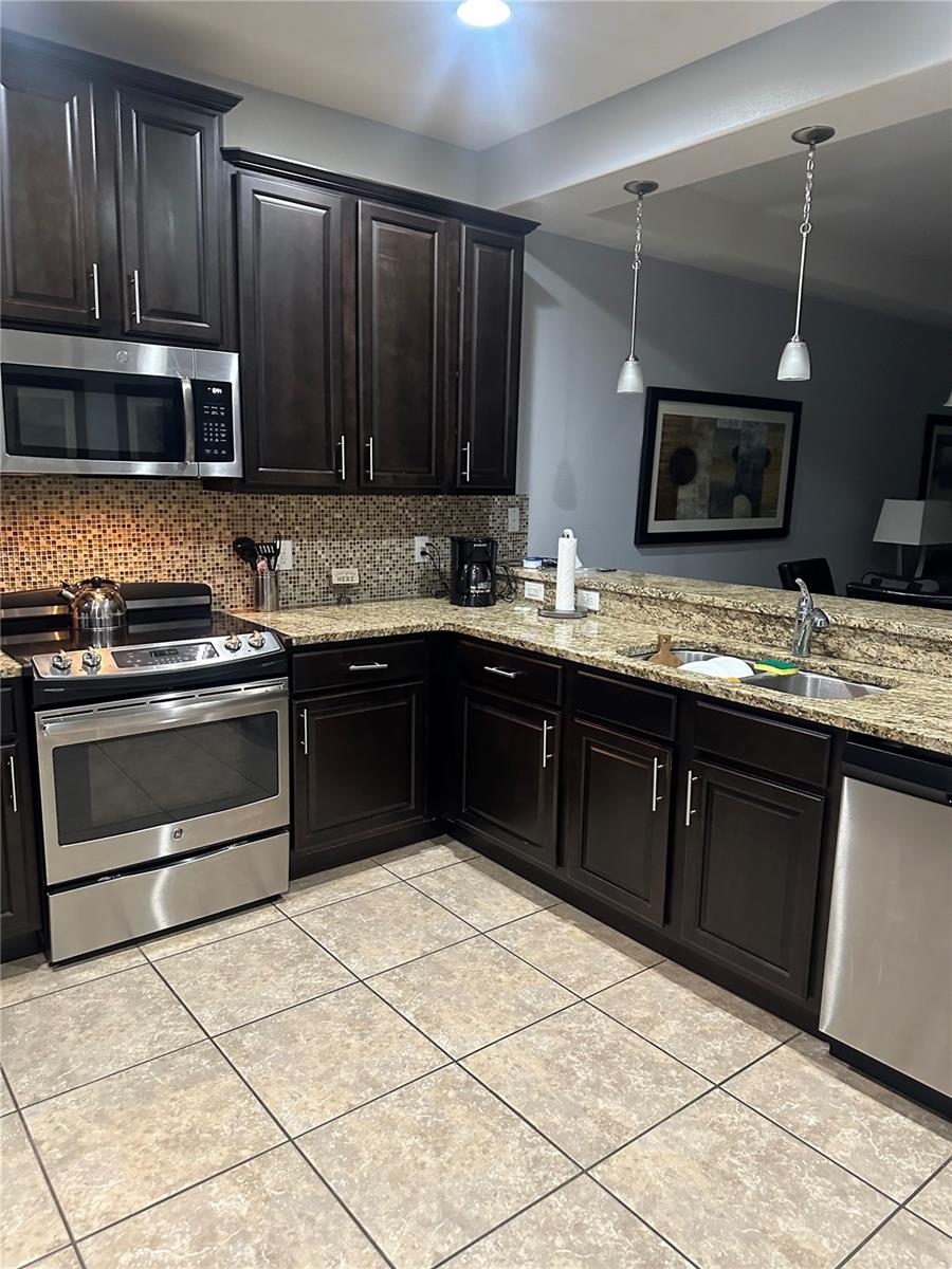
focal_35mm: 24
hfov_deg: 56.8
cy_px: 634
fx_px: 880
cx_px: 476
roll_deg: -0.6
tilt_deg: -9.1
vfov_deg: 71.6
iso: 640
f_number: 1.78
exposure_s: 1/60
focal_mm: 6.86
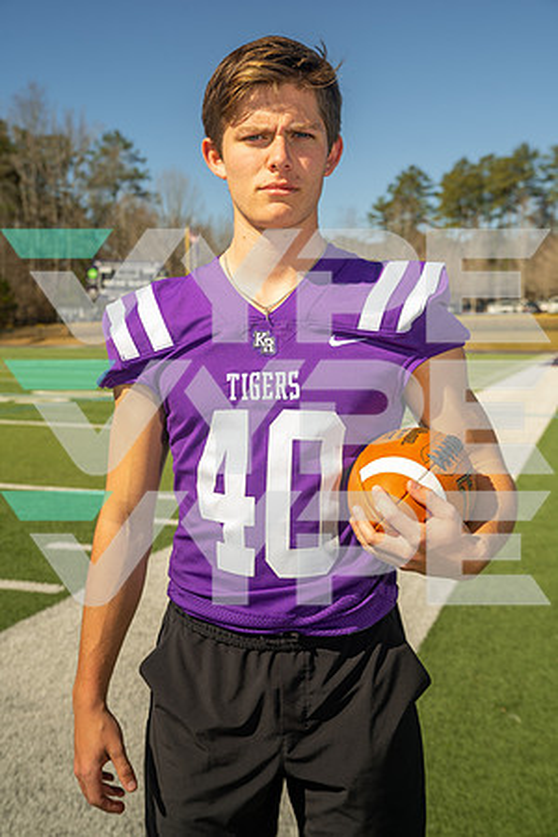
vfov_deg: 46.4
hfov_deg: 31.9
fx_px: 976
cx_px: 279
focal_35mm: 42
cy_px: 418
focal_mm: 42
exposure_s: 1/125
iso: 100
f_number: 5.6
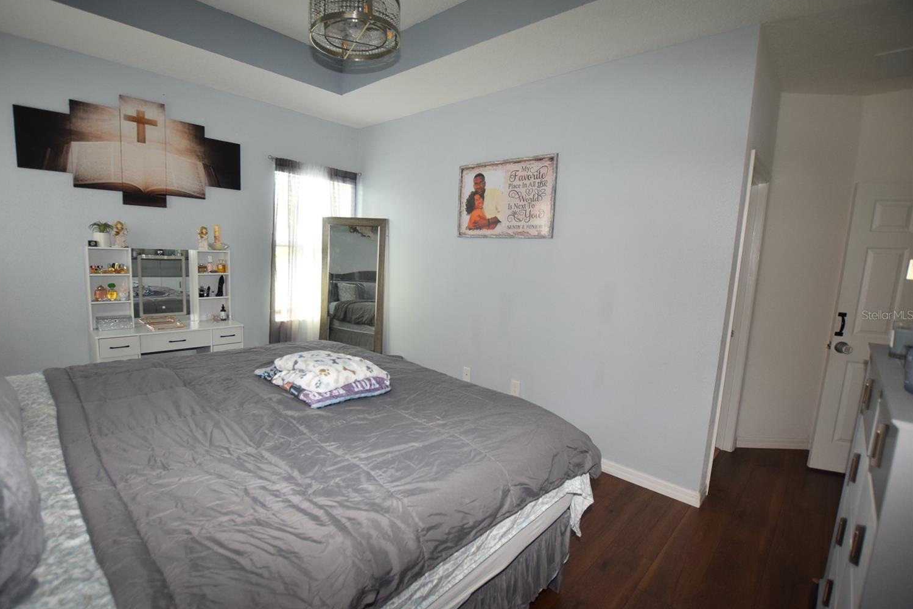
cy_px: 315
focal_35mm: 16
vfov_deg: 73.7
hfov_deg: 96.6
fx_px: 406
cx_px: 429
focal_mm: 10
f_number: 4
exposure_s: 1/60
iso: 800
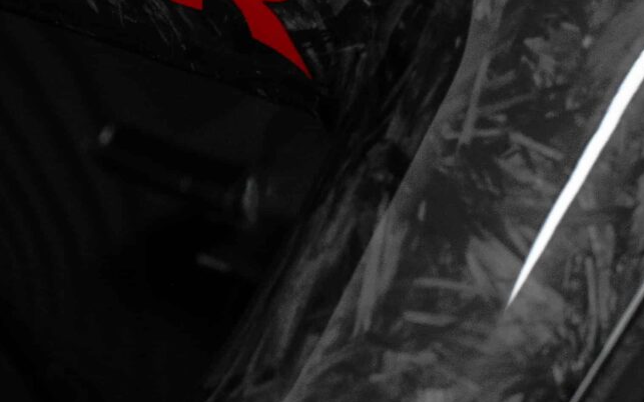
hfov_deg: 9.7
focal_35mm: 213
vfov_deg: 6.1
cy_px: 388
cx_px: -192
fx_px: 3739
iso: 500
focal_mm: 35
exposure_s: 1/125
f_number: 6.3
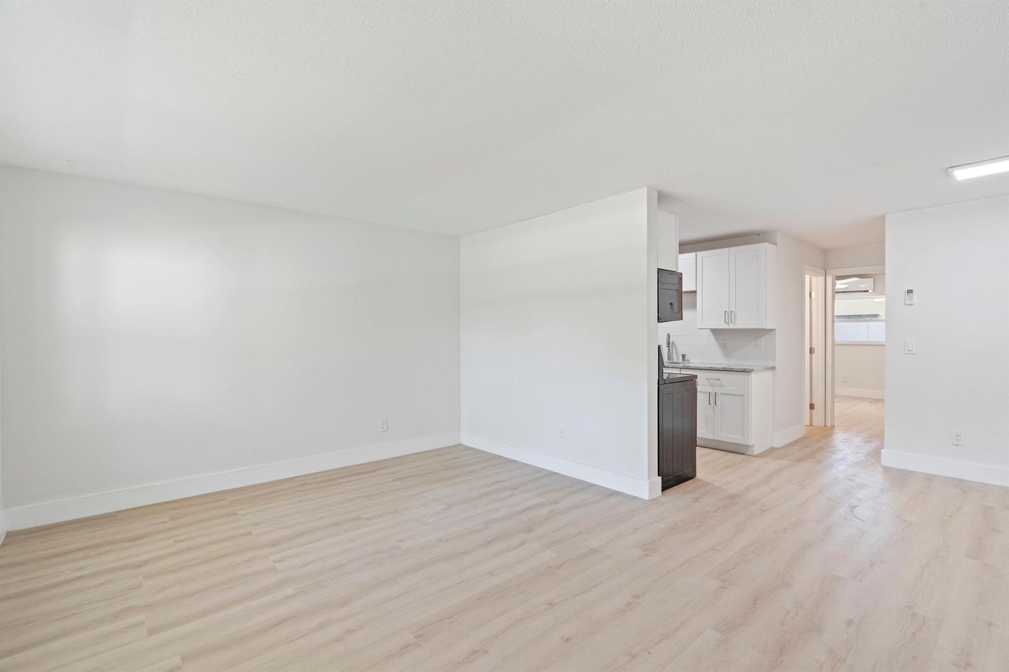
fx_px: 448
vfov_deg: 73.7
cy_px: 336
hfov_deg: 96.7
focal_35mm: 16
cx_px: 504
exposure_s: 1/2.5
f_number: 9
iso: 800
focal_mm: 16
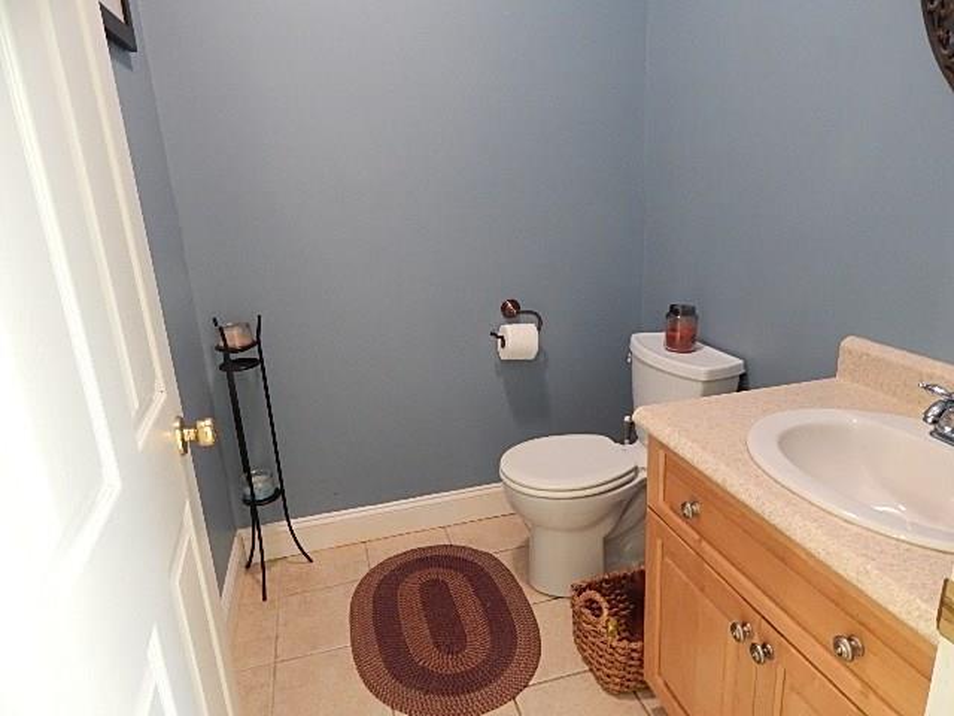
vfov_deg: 58.9
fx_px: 634
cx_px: 477
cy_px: 358
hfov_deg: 73.9
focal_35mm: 23
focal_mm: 4
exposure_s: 1/10
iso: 400
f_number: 3
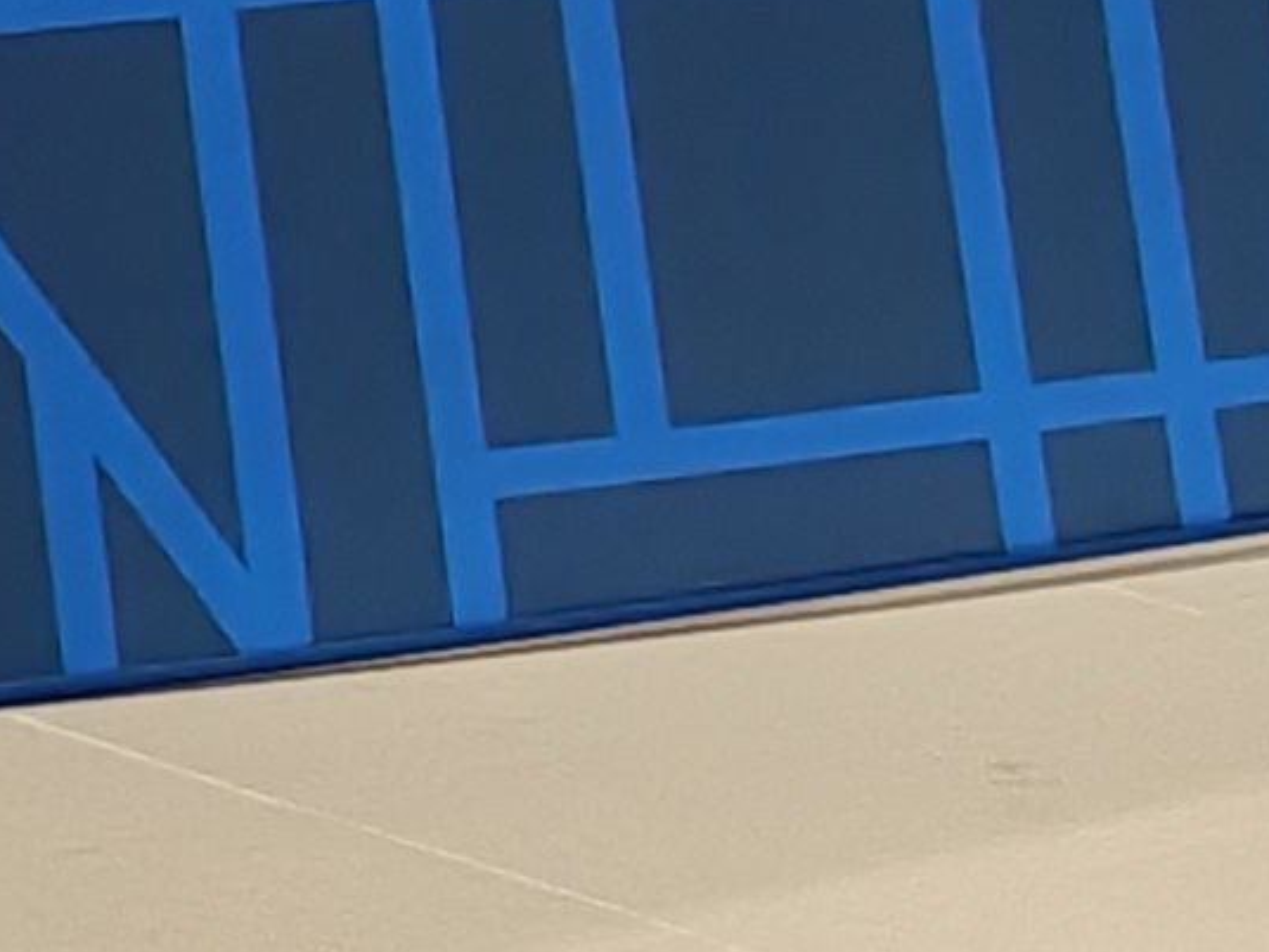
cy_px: -90
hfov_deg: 6.5
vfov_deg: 5.9
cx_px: 4804
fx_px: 9238
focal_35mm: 252
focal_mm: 6.12
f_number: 1.9
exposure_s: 1/100
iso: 422
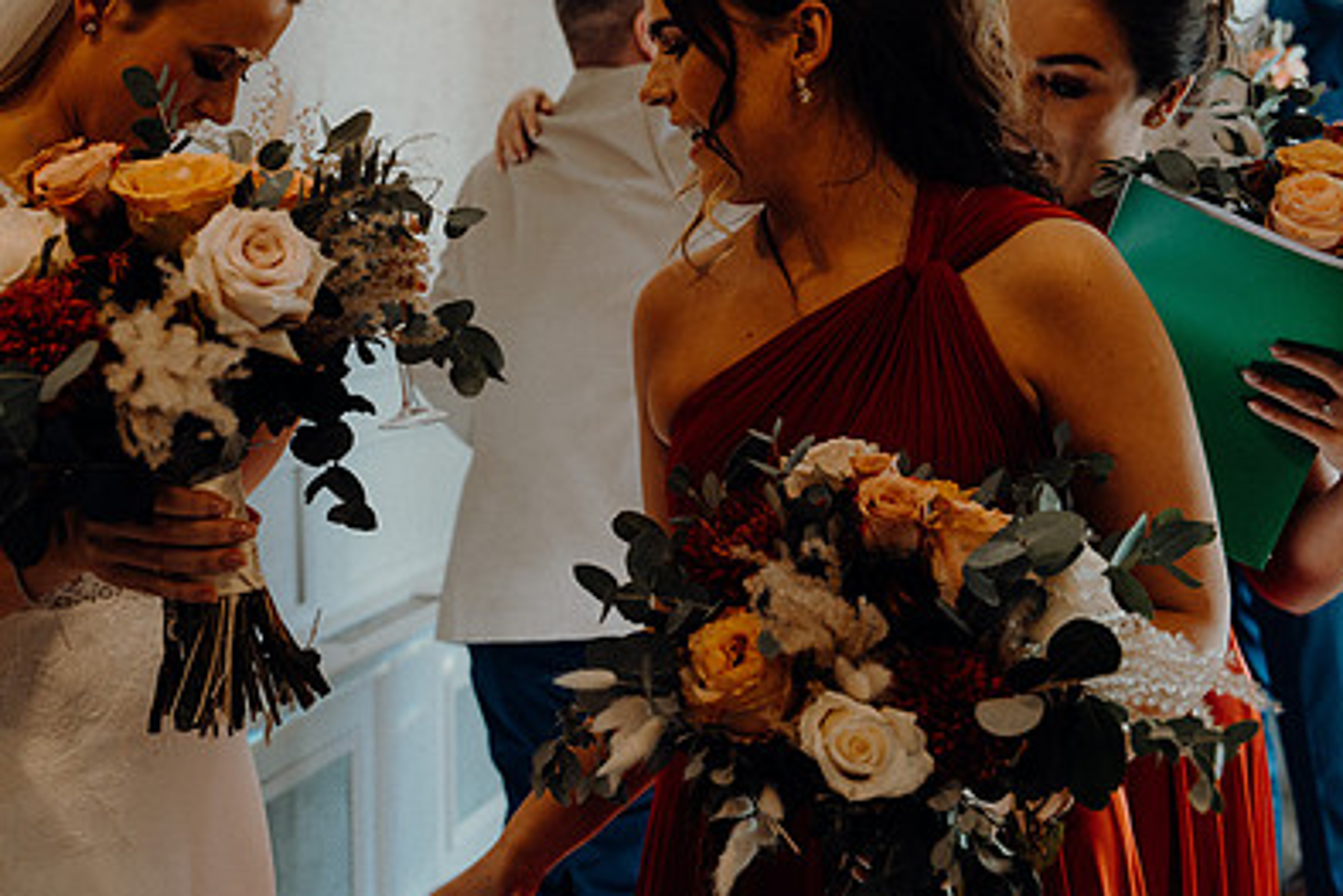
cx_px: 470
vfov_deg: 24.1
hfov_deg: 35.3
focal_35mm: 56
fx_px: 2090
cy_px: 271
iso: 800
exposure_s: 1/200
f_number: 3.5
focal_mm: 38
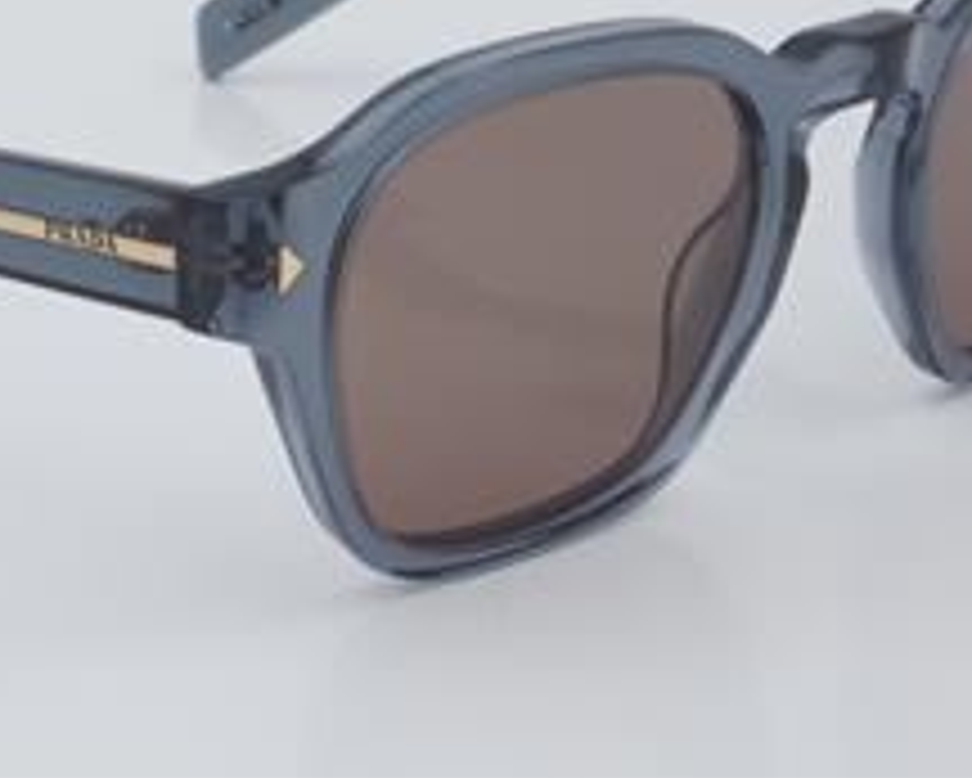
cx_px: 369
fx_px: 3741
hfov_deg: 14.8
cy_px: 189
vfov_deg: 11.8
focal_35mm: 130
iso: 100
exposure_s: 1/3
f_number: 32
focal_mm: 50
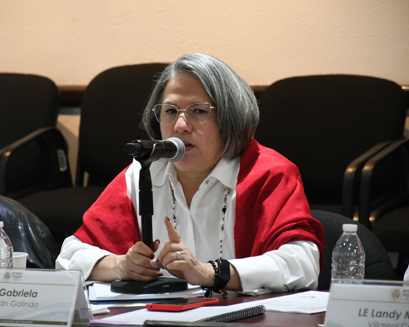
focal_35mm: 237
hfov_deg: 8.2
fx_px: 2869
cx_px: 172
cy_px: 164
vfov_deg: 6.5
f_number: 5.6
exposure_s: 1/100
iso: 3200
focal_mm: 140
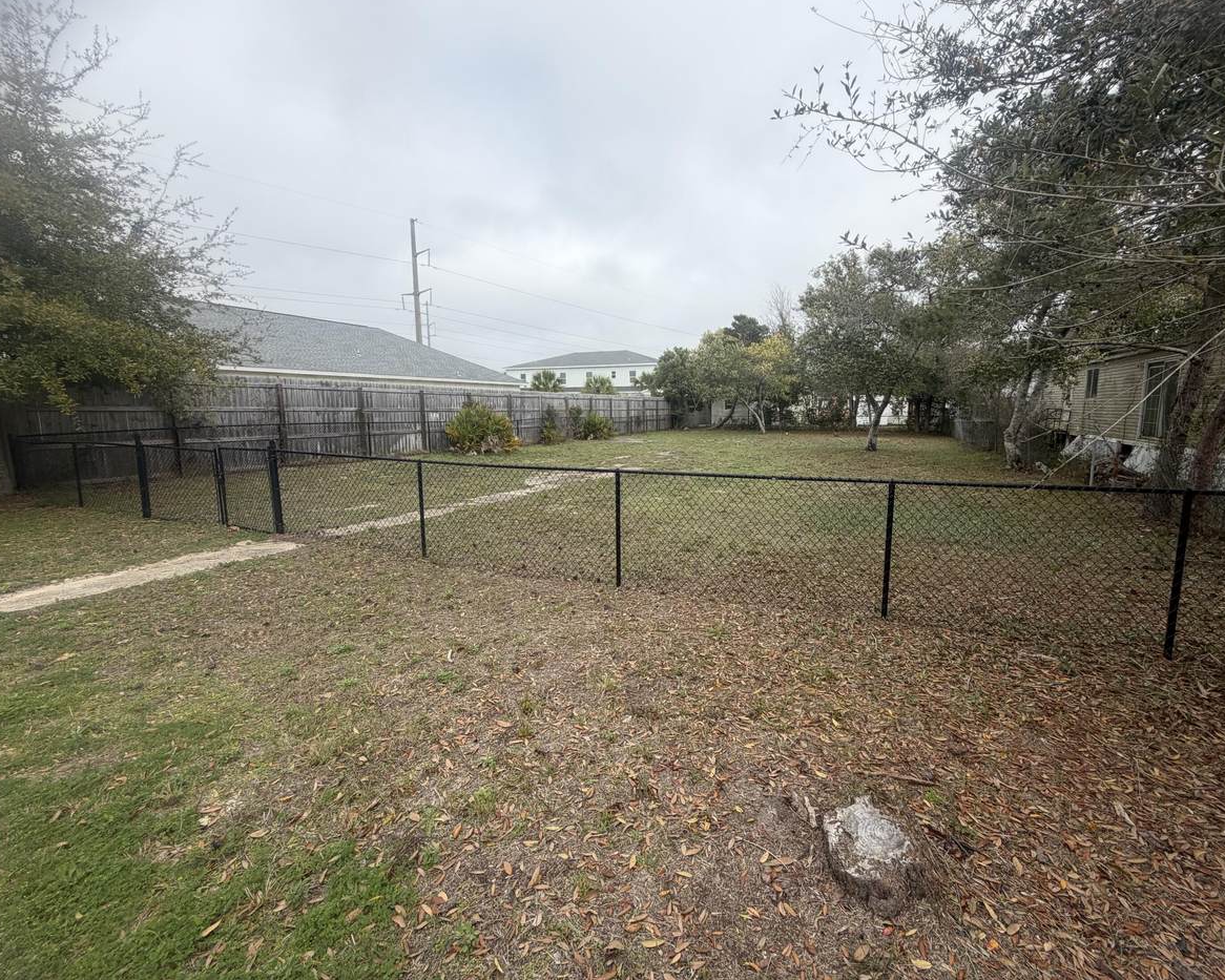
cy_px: 477
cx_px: 647
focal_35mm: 15
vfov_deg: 84.0
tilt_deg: -8.6
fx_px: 544
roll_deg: +0.4
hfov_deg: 96.7
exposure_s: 1/770
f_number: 2.2
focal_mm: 2.22
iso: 25
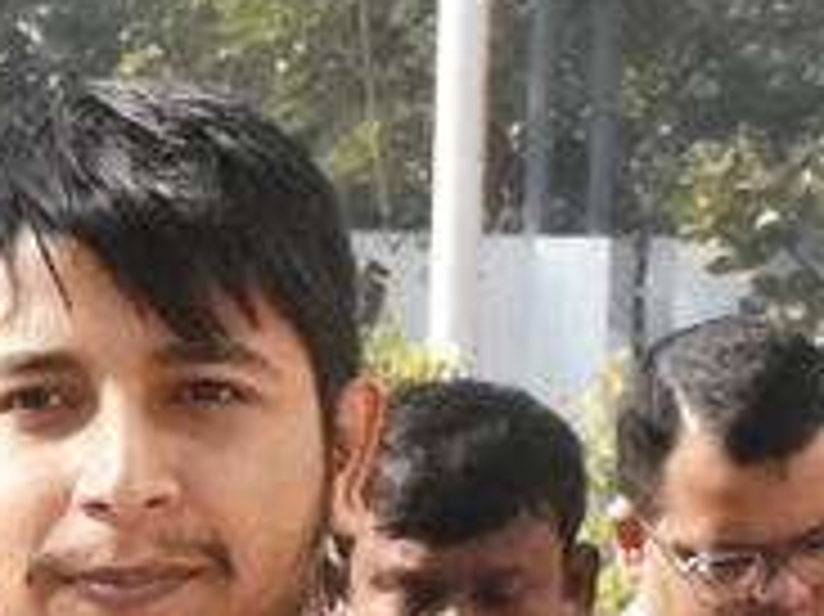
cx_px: -819
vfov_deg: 2.8
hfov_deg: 3.7
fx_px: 12632
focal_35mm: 531
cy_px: 794
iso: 1600
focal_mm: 42
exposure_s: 1/800
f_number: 14
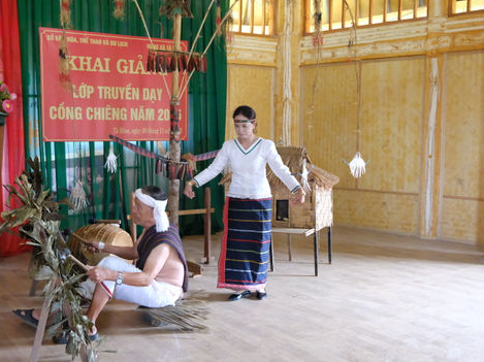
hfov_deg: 45.7
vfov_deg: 35.1
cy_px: 180
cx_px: 214
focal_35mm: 41
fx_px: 573
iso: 12800
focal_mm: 24.7
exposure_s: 1/250
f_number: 4
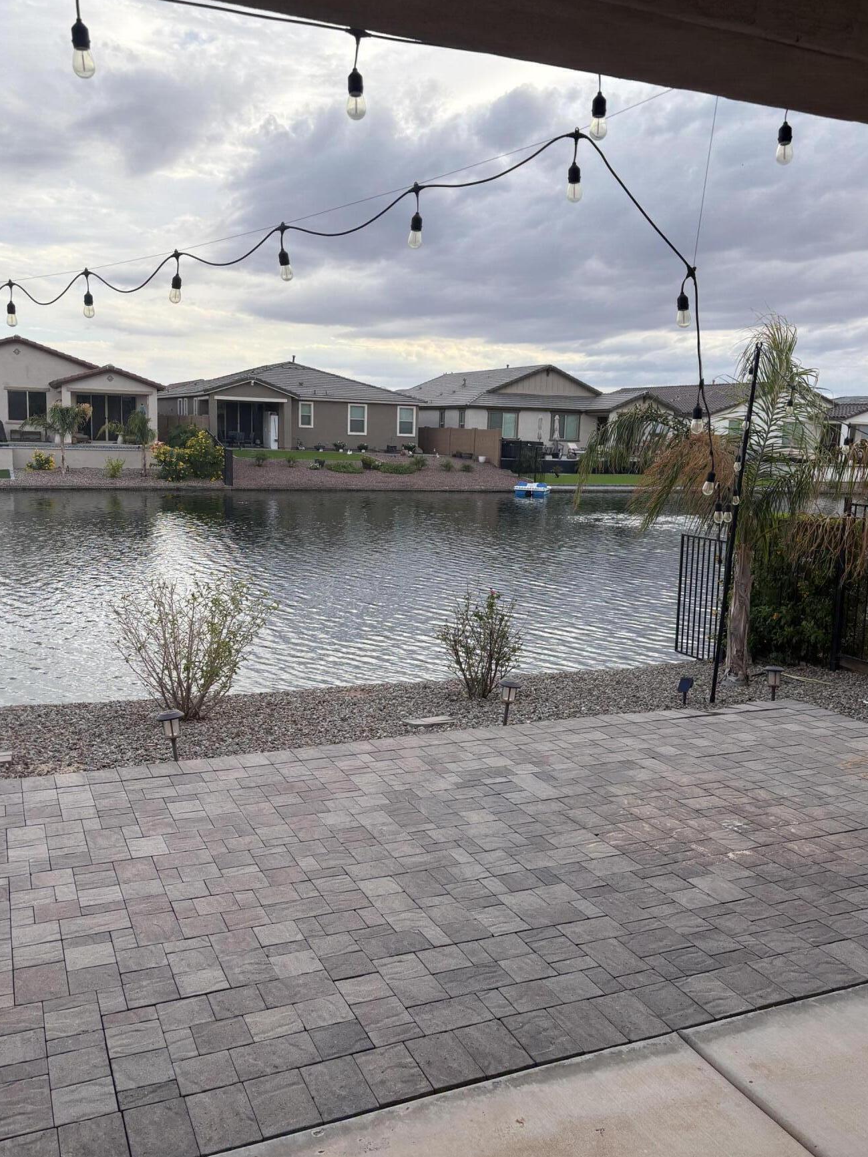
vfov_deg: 60.0
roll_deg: -1.3
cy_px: 569
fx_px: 1003
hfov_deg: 46.8
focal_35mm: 30
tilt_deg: -8.3
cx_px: 455
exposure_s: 1/1064
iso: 50
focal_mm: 5.96
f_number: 1.6
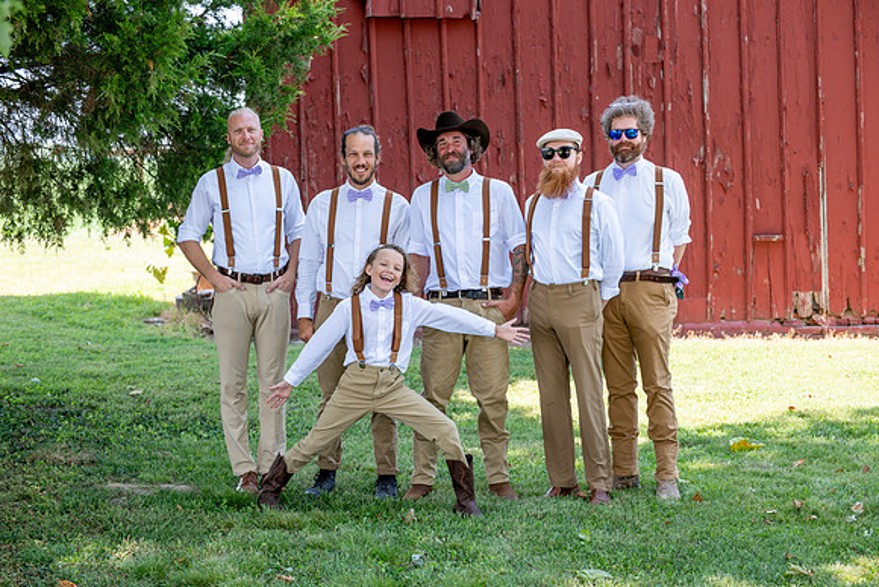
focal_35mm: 82
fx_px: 2003
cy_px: 294
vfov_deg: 16.7
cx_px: 440
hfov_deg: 24.8
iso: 400
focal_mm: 82
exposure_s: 1/400
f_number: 5.6
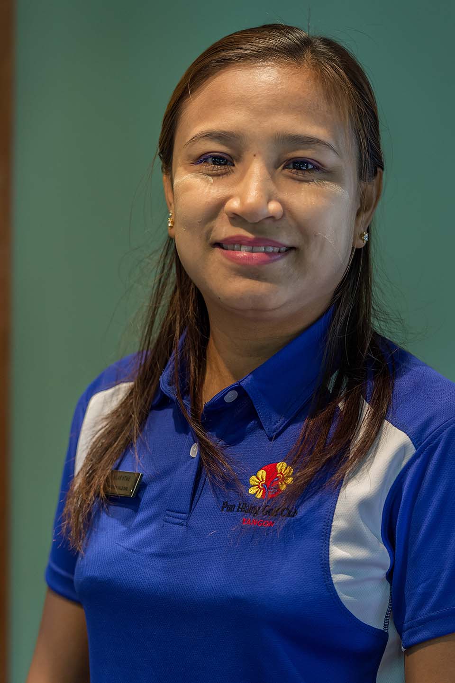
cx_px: 228
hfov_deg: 8.3
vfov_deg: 12.5
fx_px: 3131
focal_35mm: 165
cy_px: 342
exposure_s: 1/40
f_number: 5
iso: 2000
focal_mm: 165
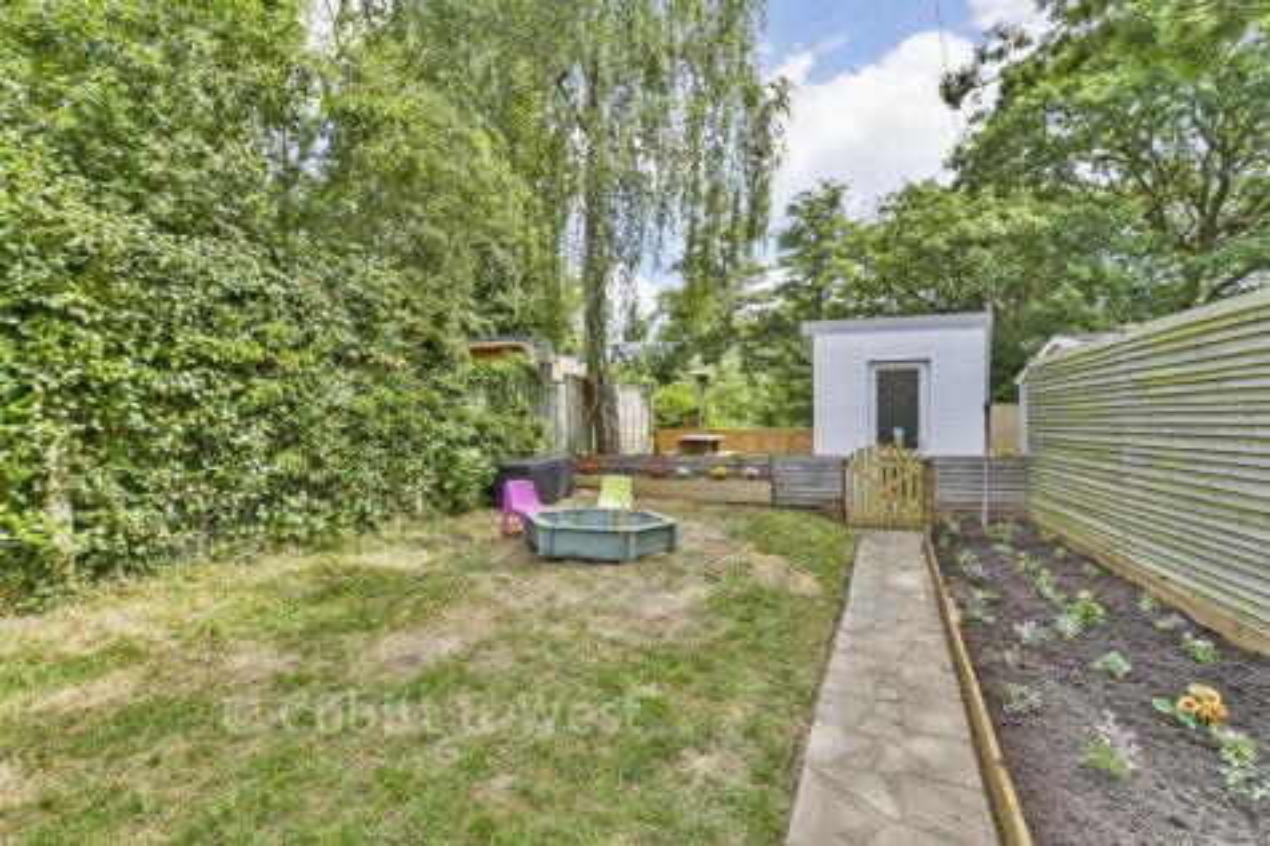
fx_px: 529
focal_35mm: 15
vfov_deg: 77.3
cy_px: 423
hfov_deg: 100.4
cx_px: 635
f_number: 8
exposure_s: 1/60
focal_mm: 10
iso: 160
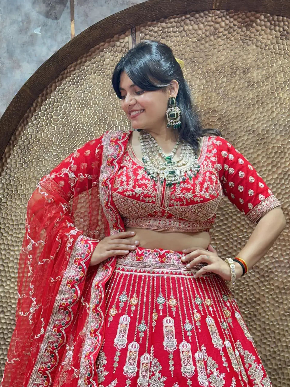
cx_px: 153
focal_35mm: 60
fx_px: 670
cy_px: 224
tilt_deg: +0.4
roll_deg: +0.1
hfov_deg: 24.4
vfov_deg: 32.1
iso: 160
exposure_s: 1/100
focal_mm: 6.86
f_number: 1.78
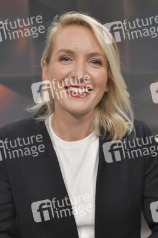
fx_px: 251
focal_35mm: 38
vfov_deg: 50.7
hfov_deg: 35.0
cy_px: 119
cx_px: 79
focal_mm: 38
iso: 2500
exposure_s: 1/200
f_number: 5.6
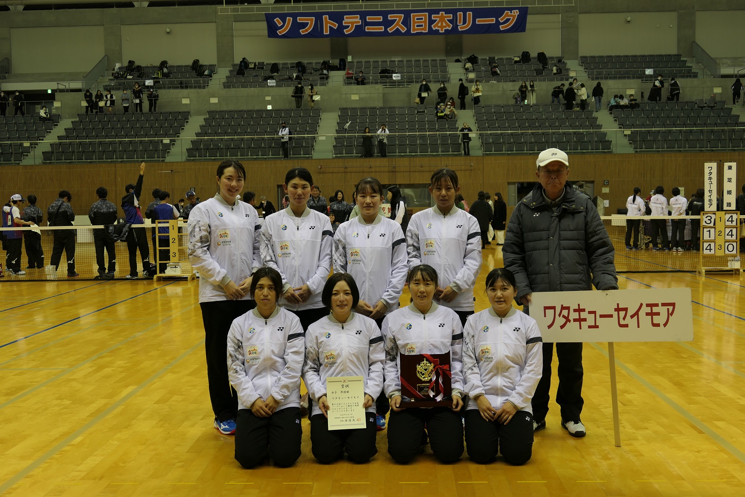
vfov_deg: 34.2
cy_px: 248
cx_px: 372
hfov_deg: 49.5
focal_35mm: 39
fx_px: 807
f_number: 3.1
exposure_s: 1/80
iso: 160
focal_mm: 14.24
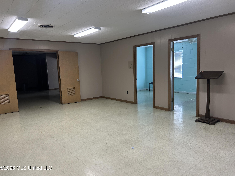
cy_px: 88
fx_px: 177
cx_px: 118
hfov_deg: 67.3
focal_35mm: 26
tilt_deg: -7.5
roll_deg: +2.4
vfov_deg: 53.1
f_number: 1.5
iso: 100
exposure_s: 1/115
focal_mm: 5.7
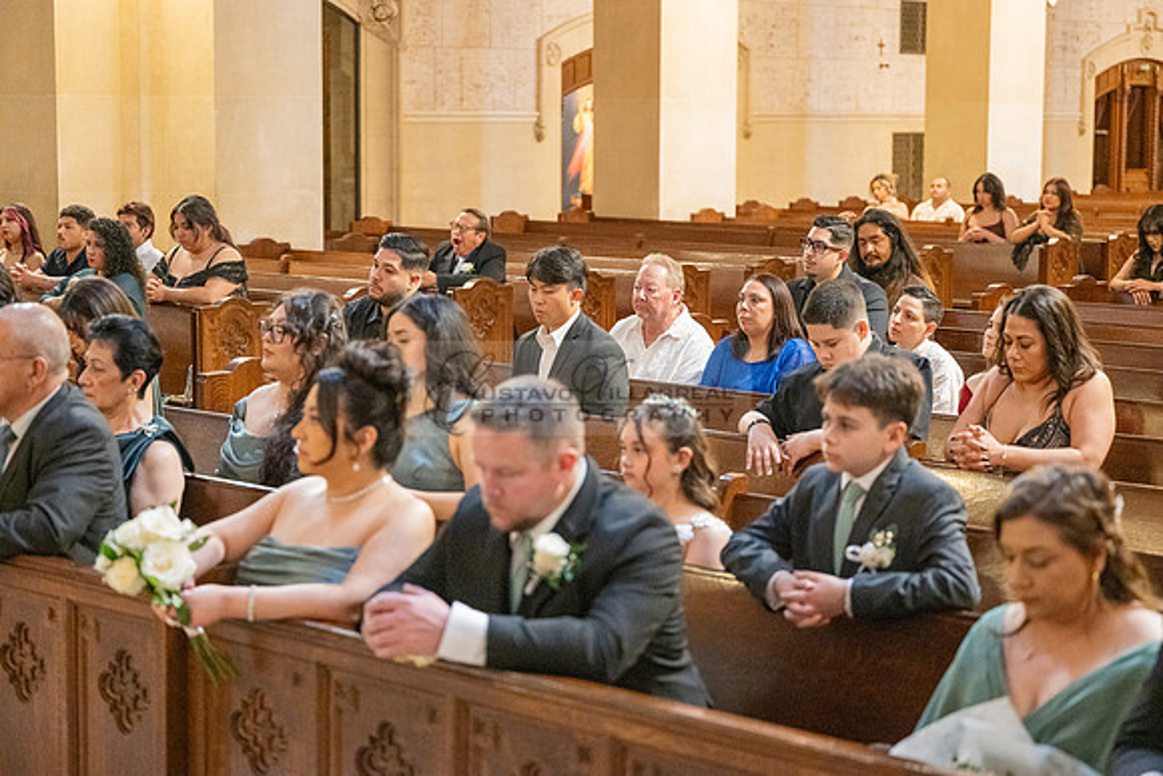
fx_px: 2262
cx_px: 582
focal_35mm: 70
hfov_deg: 28.8
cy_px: 388
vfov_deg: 19.5
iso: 2000
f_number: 2.8
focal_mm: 70
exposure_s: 1/160
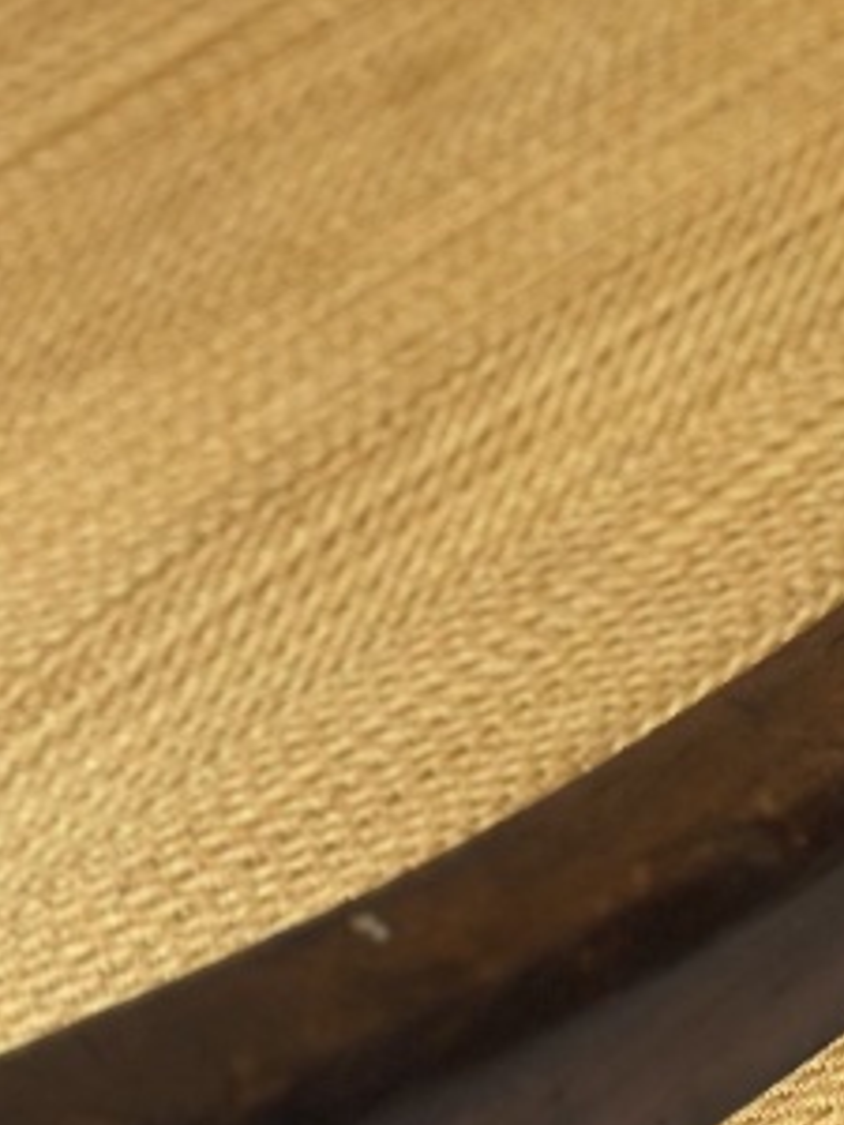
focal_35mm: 192
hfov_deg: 7.6
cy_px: 555
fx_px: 6242
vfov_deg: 10.3
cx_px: 1200
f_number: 1.78
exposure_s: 1/100
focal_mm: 6.86
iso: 250
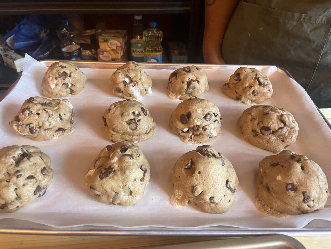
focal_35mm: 26
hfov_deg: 67.3
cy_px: 124
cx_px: 166
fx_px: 249
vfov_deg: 53.1
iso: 500
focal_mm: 5.1
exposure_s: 1/60
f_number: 1.6
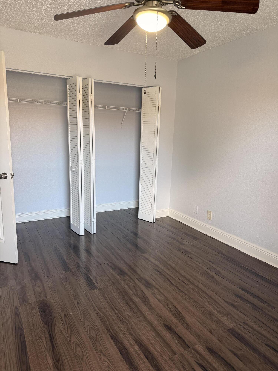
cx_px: 139
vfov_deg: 71.6
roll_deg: -2.3
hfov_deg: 56.8
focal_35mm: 24
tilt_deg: -10.8
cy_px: 186
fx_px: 257
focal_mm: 6.76
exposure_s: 1/60
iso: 160
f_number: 1.78
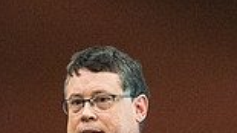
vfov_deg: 1.2
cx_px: 46
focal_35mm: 1002
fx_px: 6294
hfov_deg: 2.2
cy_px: 265
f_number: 3.5
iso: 3200
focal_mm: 170
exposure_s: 1/160
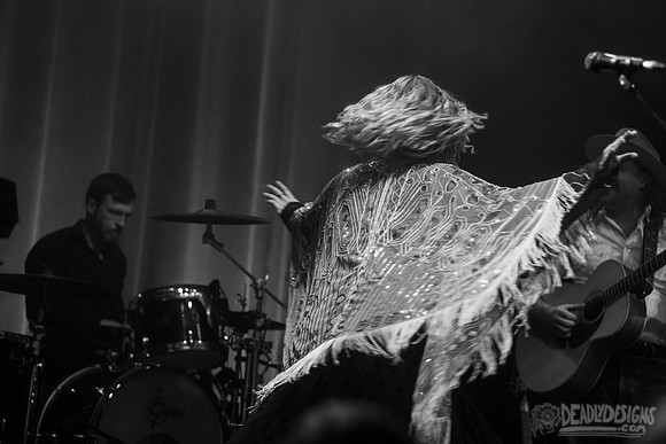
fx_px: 1977
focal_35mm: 107
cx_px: 327
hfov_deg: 19.1
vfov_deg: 12.8
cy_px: 207
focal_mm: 100
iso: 2500
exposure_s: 1/200
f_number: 3.2
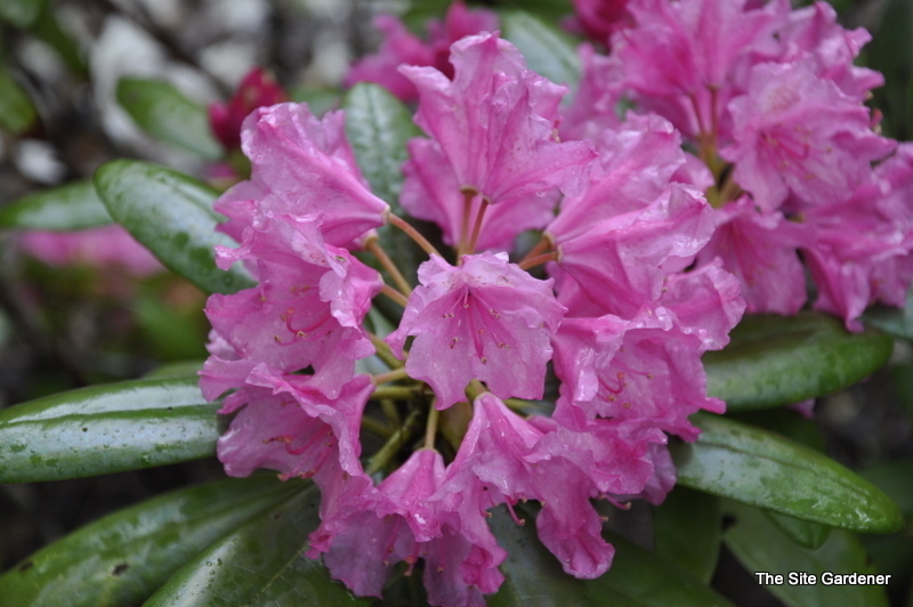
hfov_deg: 21.9
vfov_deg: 14.7
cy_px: 304
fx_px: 2357
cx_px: 456
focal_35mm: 93
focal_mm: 62
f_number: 5.3
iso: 400
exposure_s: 1/100
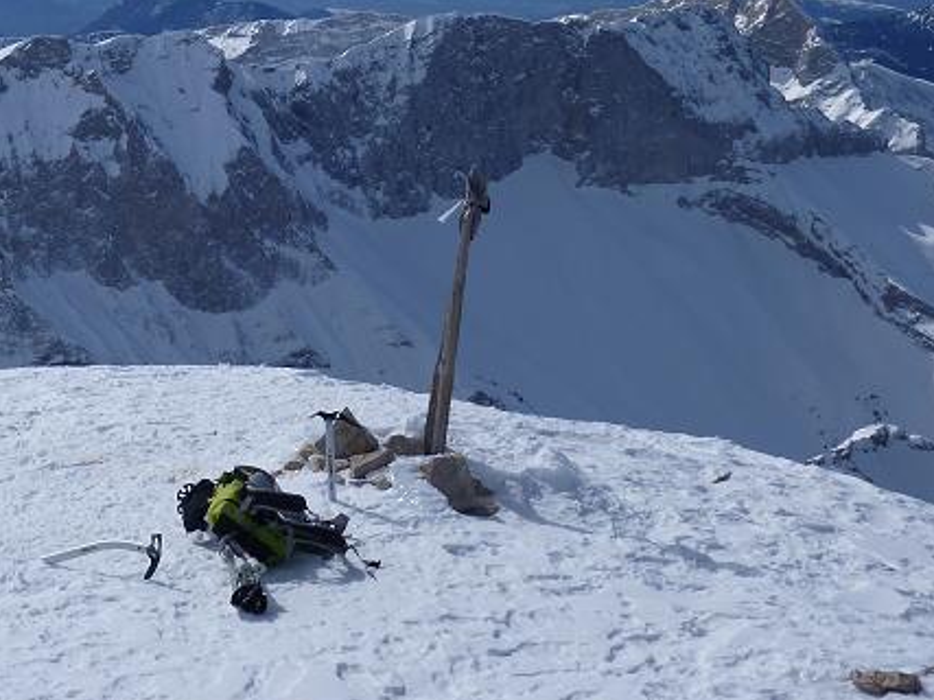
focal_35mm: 90
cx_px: 103
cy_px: 129
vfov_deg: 16.3
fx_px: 2428
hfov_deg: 21.3
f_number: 13
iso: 80
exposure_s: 1/160
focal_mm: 8.6
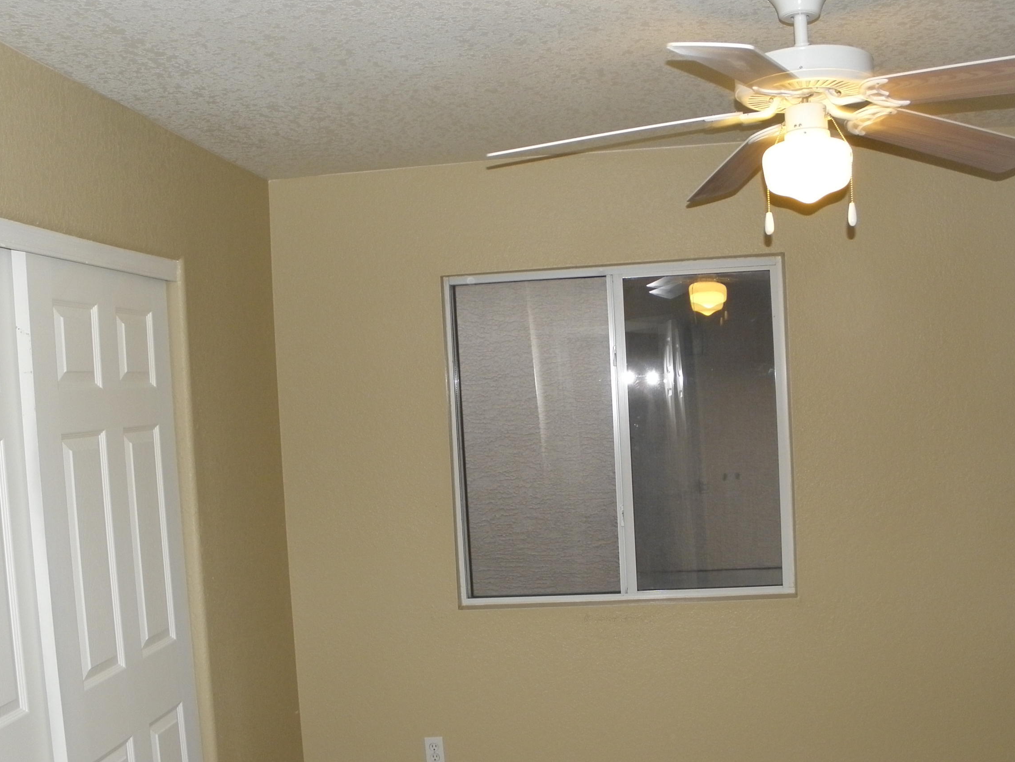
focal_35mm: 37
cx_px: 512
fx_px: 1085
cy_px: 457
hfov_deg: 50.1
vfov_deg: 38.5
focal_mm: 5
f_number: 3.5
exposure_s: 1/30
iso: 160
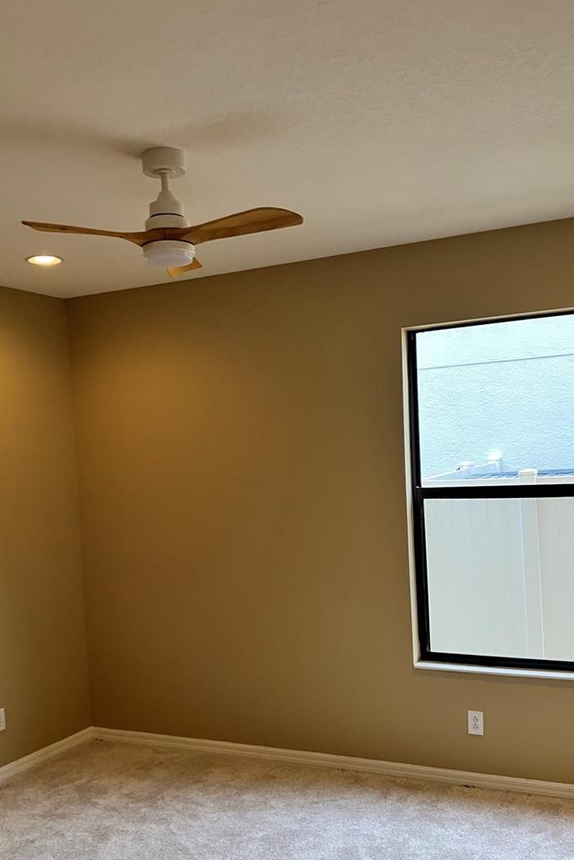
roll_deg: +2.4
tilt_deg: -1.9
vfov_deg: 54.2
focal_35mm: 35
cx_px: 283
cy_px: 495
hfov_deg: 37.9
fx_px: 836
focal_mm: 3.99
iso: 80
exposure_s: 1/60
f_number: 1.8
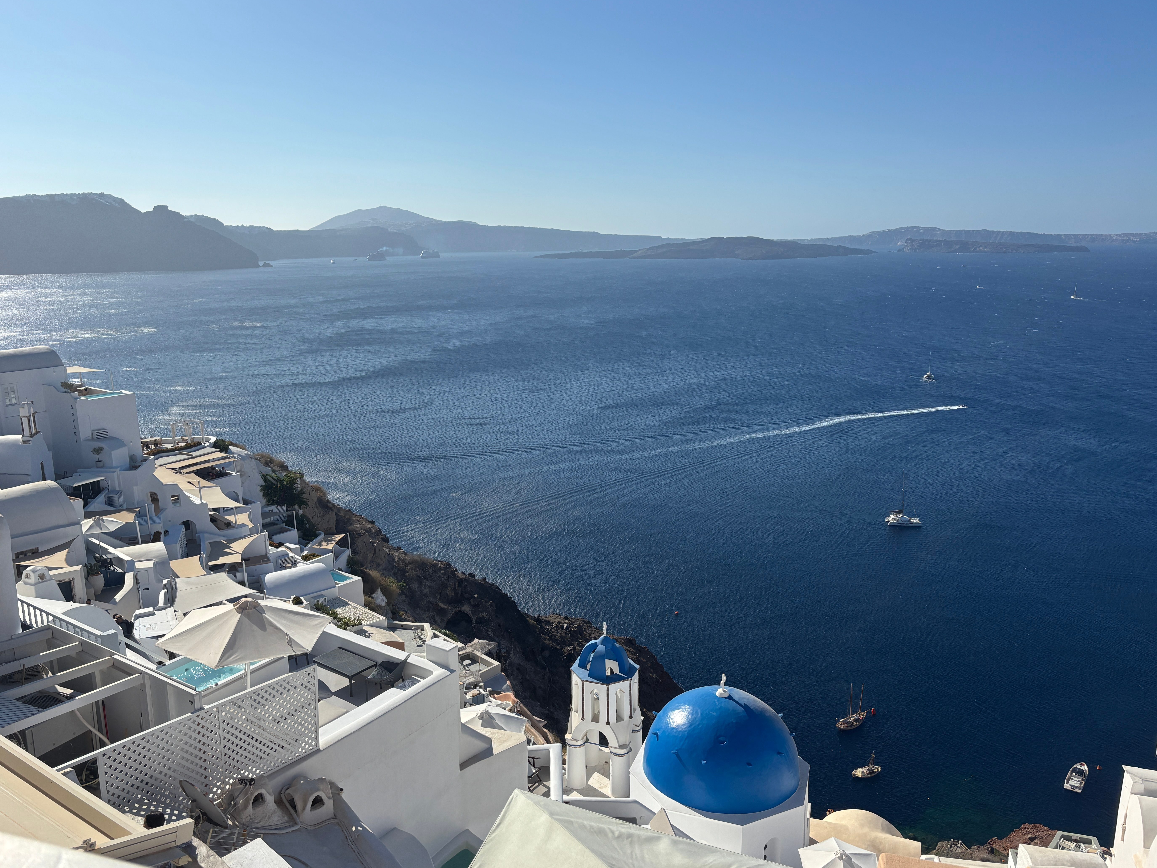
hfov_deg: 65.3
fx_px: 902
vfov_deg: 51.4
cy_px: 431
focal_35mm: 27
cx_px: 567
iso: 50
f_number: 1.6
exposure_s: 1/5952
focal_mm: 5.96
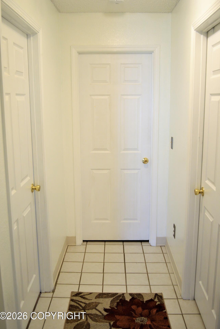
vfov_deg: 55.8
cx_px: 111
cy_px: 162
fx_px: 312
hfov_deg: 38.9
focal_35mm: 34
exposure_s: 1/40
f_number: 3.8
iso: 400
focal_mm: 22
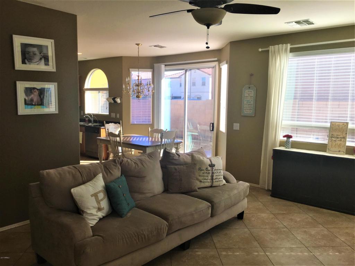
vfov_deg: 48.2
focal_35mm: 29
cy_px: 133
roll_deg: -0.7
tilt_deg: -4.5
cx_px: 178
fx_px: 297
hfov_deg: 61.7
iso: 25
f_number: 2.2
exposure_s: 1/176
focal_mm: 4.15
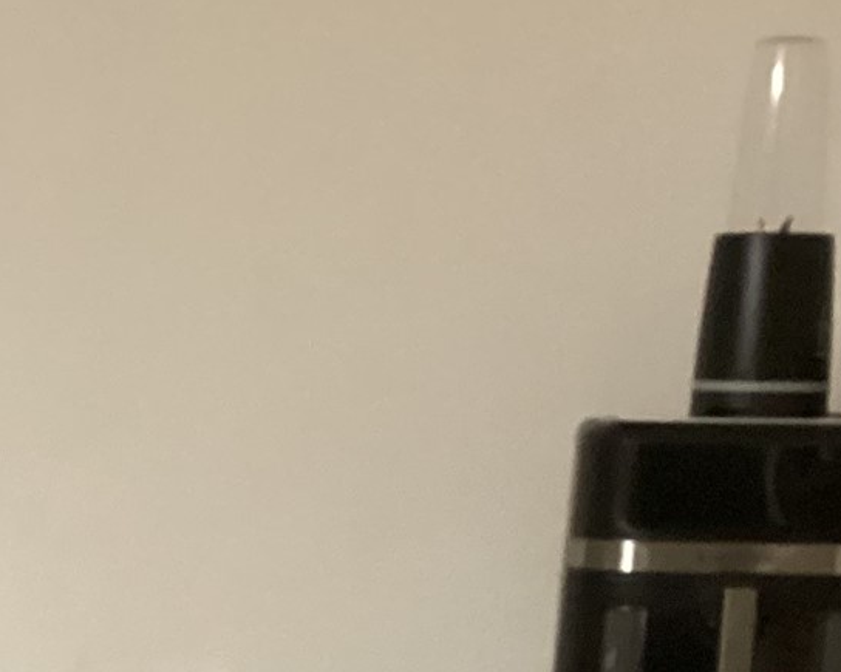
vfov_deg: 12.6
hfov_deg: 16.4
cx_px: -76
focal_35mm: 114
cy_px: 1105
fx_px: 2837
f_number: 2.4
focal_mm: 3.3
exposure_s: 1/30
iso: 500
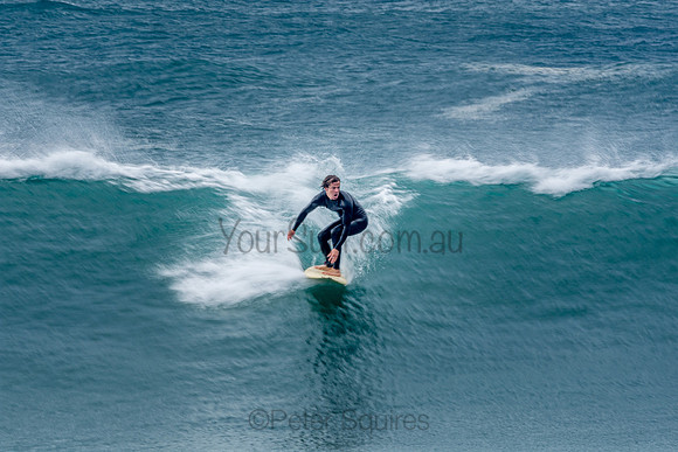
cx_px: 339
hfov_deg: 2.9
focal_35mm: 720
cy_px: 226
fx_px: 13563
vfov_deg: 1.9
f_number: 22
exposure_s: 1/25
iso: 100
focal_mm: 480
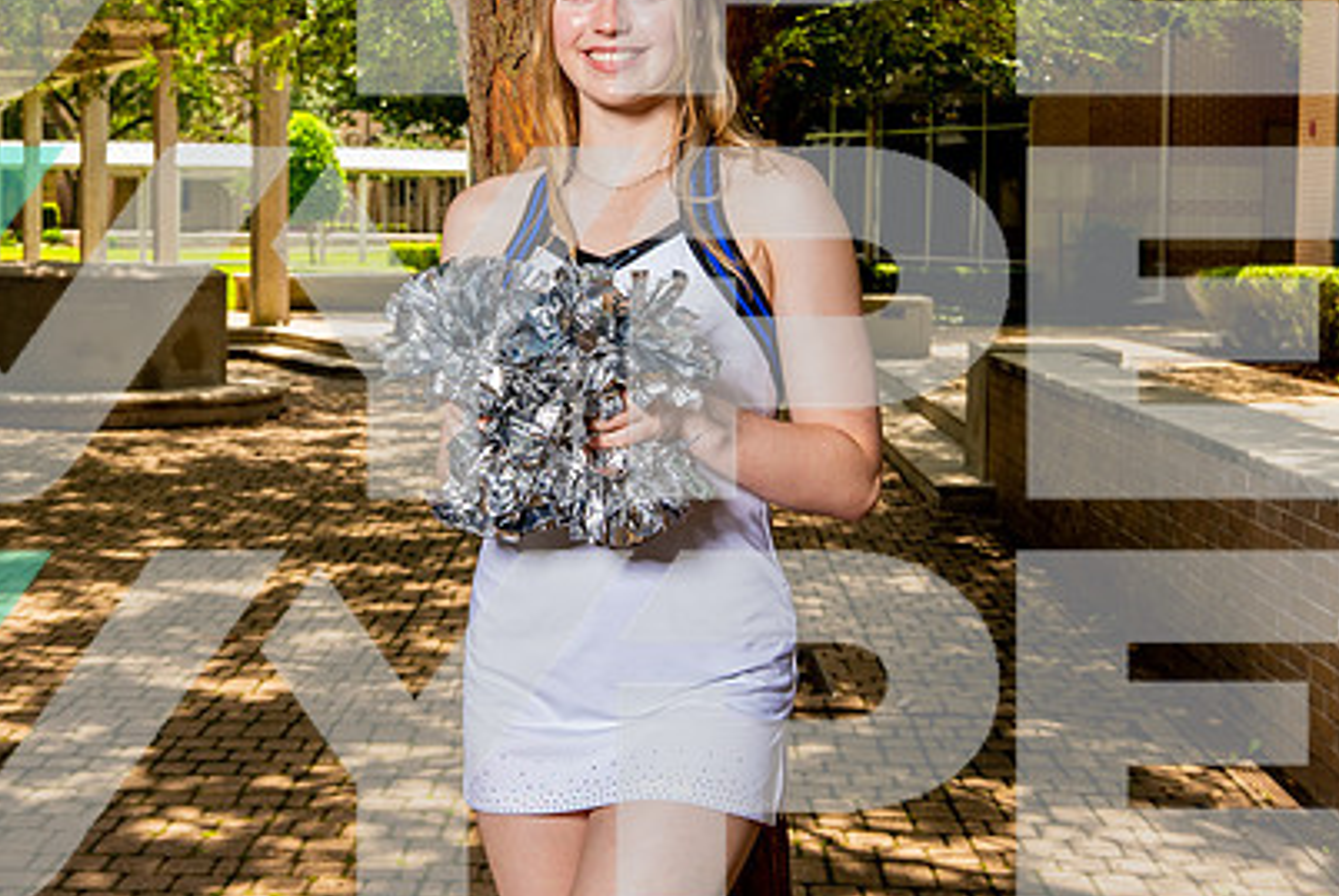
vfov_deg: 25.5
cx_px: 554
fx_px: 1973
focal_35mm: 53
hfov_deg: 37.4
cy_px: 325
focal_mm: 28
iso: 200
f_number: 5.6
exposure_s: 1/250
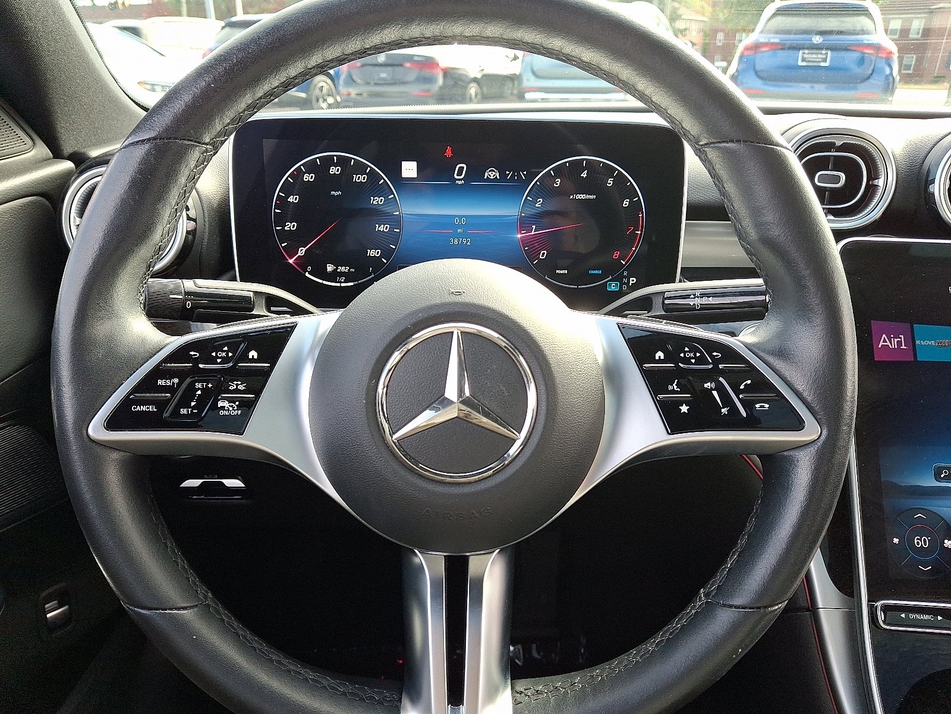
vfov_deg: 54.9
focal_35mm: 25
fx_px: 687
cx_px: 476
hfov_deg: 69.4
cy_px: 357
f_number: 1.8
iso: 32
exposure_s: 1/120
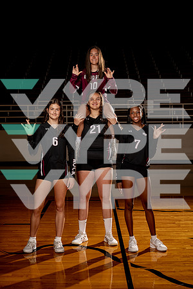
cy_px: 144
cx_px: 96
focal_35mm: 56
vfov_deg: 35.6
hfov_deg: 24.2
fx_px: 450
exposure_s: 1/250
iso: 100
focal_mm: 56
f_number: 5.6
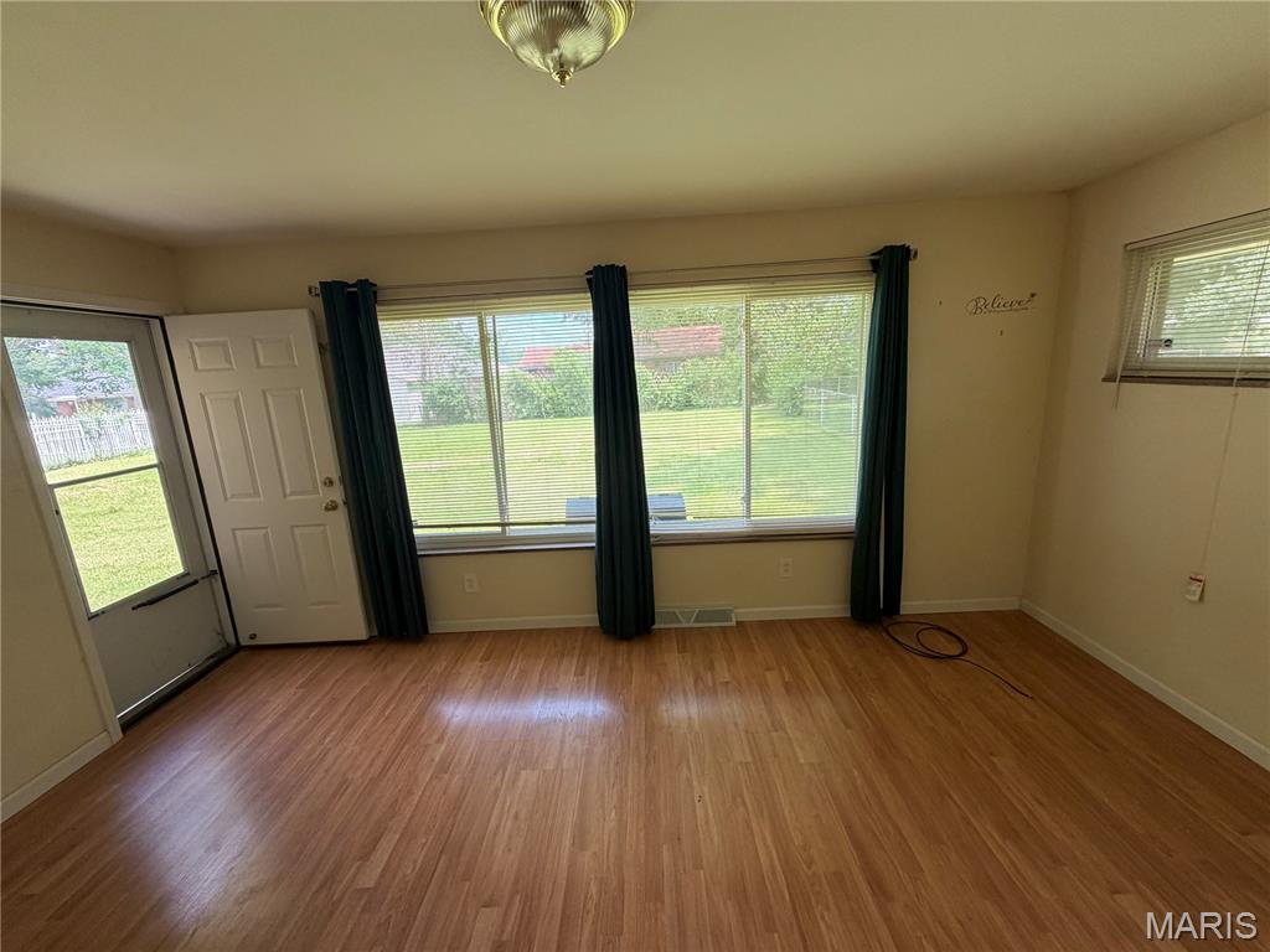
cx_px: 635
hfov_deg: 102.1
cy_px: 476
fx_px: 514
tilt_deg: -11.1
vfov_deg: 85.7
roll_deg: +3.6
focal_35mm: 14
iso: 100
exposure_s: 1/121
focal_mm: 2.22
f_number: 2.2
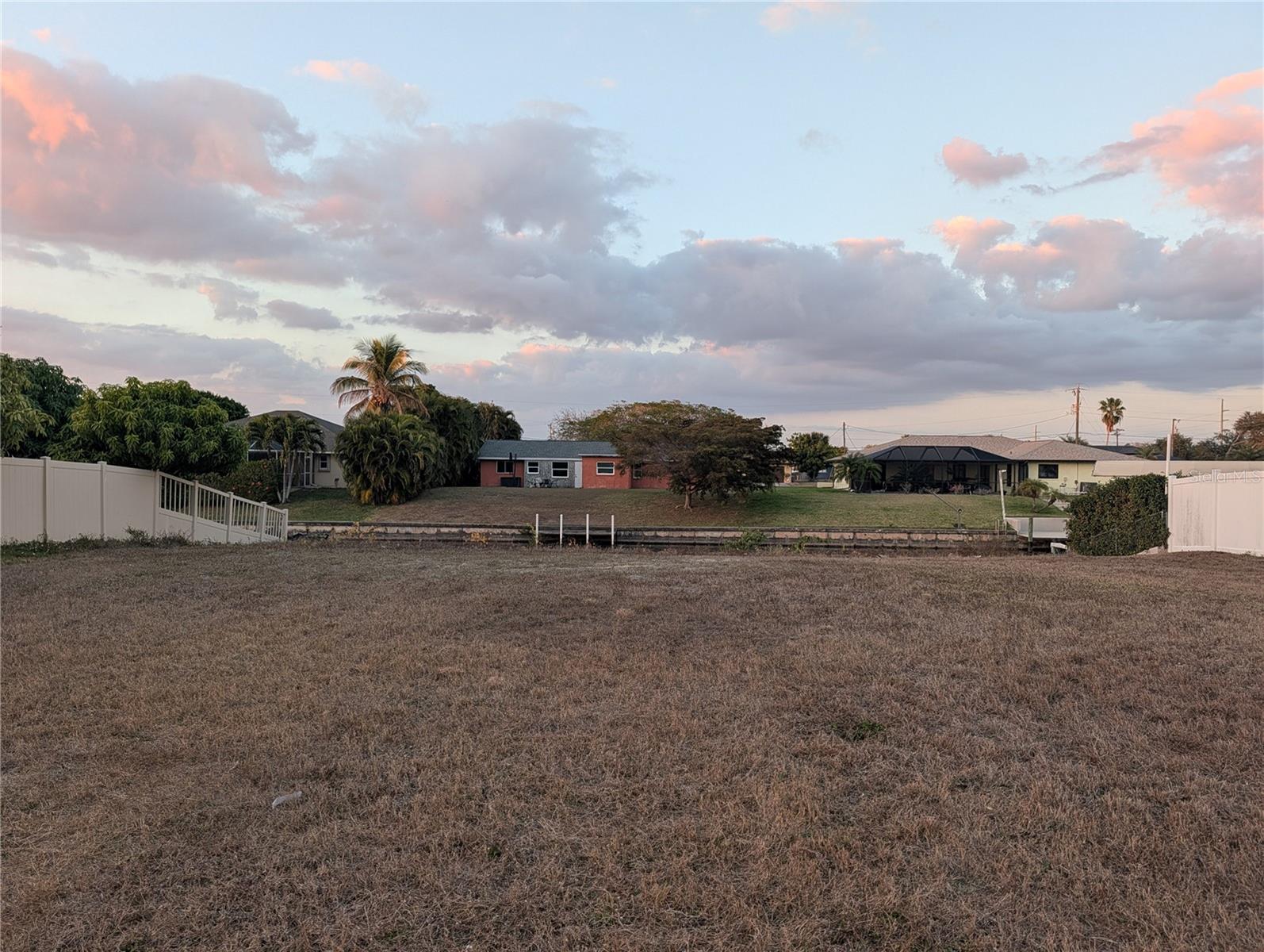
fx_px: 878
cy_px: 476
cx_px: 632
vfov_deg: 56.9
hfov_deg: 71.5
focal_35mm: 24
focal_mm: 6.9
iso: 35
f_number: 1.68
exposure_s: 1/78.7
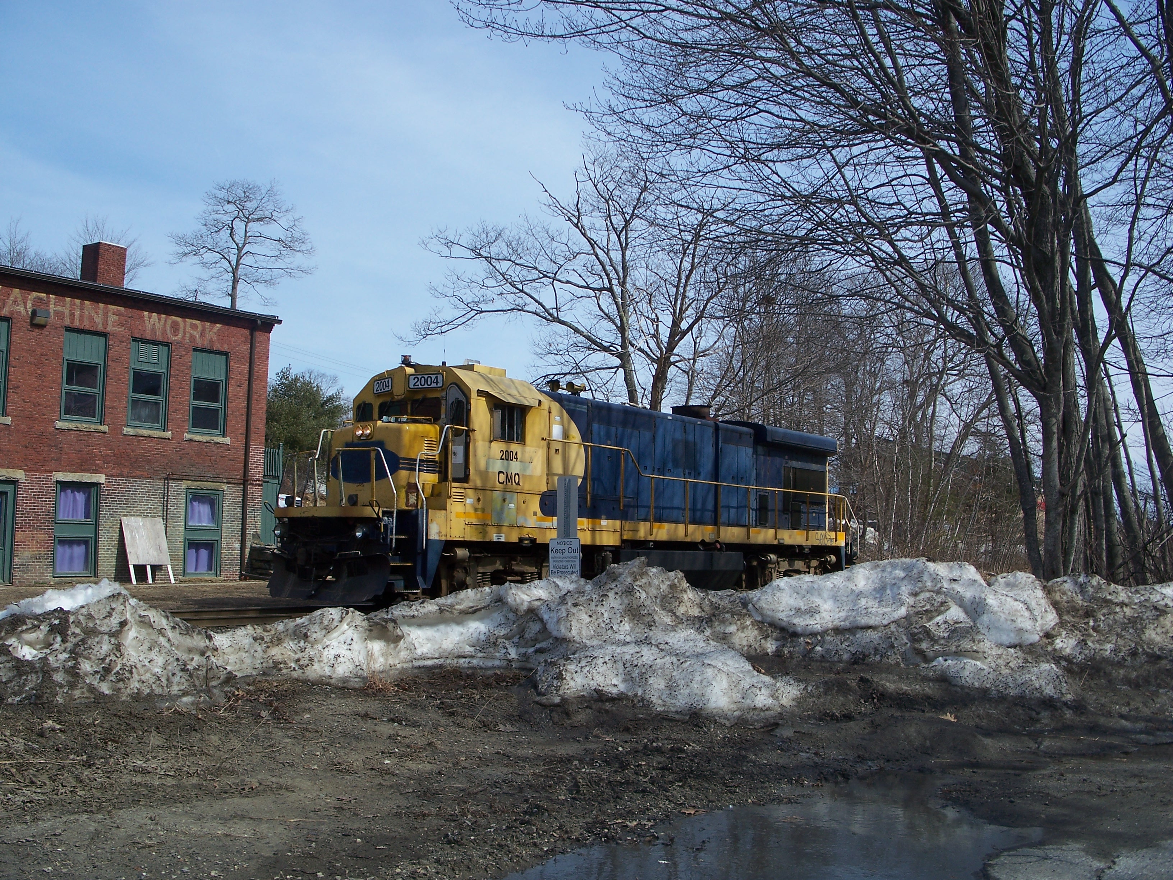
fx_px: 1254
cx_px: 586
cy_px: 440
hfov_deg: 50.1
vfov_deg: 38.7
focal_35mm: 37
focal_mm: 7.8
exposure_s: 1/640
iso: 64
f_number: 4
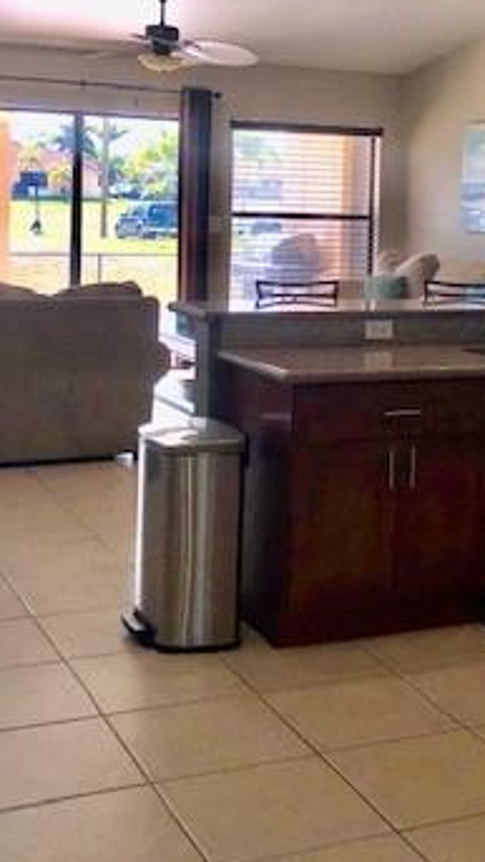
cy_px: 292
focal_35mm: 57
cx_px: 400
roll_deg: -1.4
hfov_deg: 20.8
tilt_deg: -3.3
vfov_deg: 36.3
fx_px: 1303
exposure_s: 1/385
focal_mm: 3.99
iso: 20
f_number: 1.8
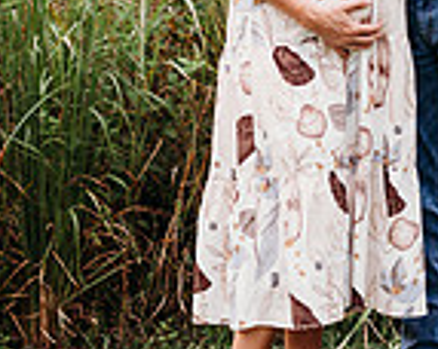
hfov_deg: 7.7
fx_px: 3249
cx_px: 401
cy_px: -144
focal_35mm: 251
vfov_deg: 6.1
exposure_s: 1/200
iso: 320
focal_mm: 85
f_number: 2.5
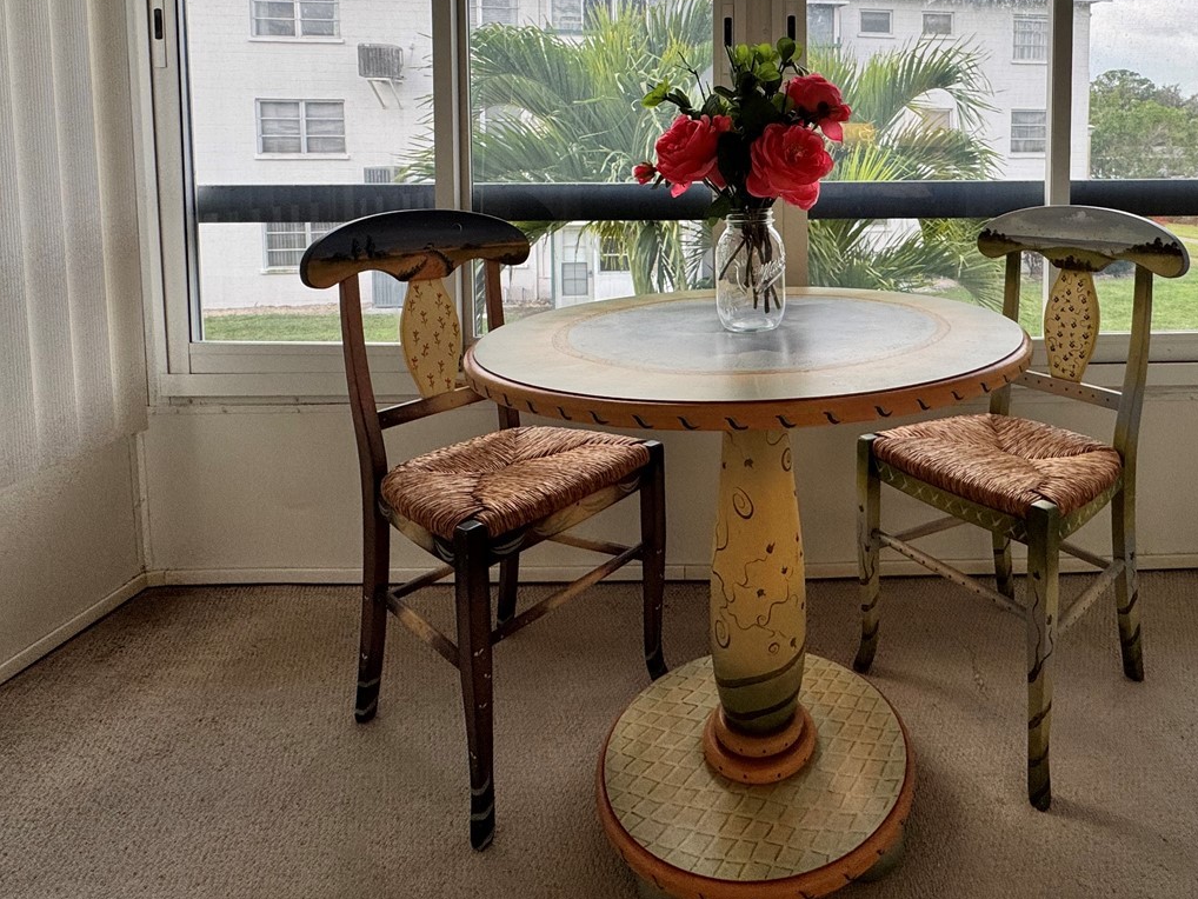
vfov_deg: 57.2
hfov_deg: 74.2
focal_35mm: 22
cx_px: 790
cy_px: 199
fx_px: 762
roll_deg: -0.1
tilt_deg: -4.3
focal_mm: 2.22
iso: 100
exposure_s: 1/120
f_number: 2.2
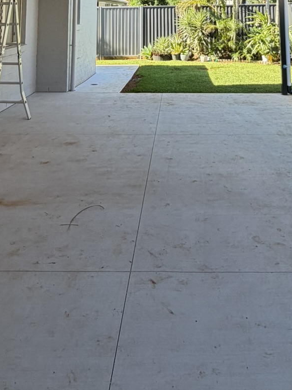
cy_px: -38
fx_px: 416
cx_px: 176
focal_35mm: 37
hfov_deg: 38.5
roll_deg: +0.8
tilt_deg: +7.5
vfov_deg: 40.6
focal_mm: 2.22
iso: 50
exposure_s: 1/178
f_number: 2.2
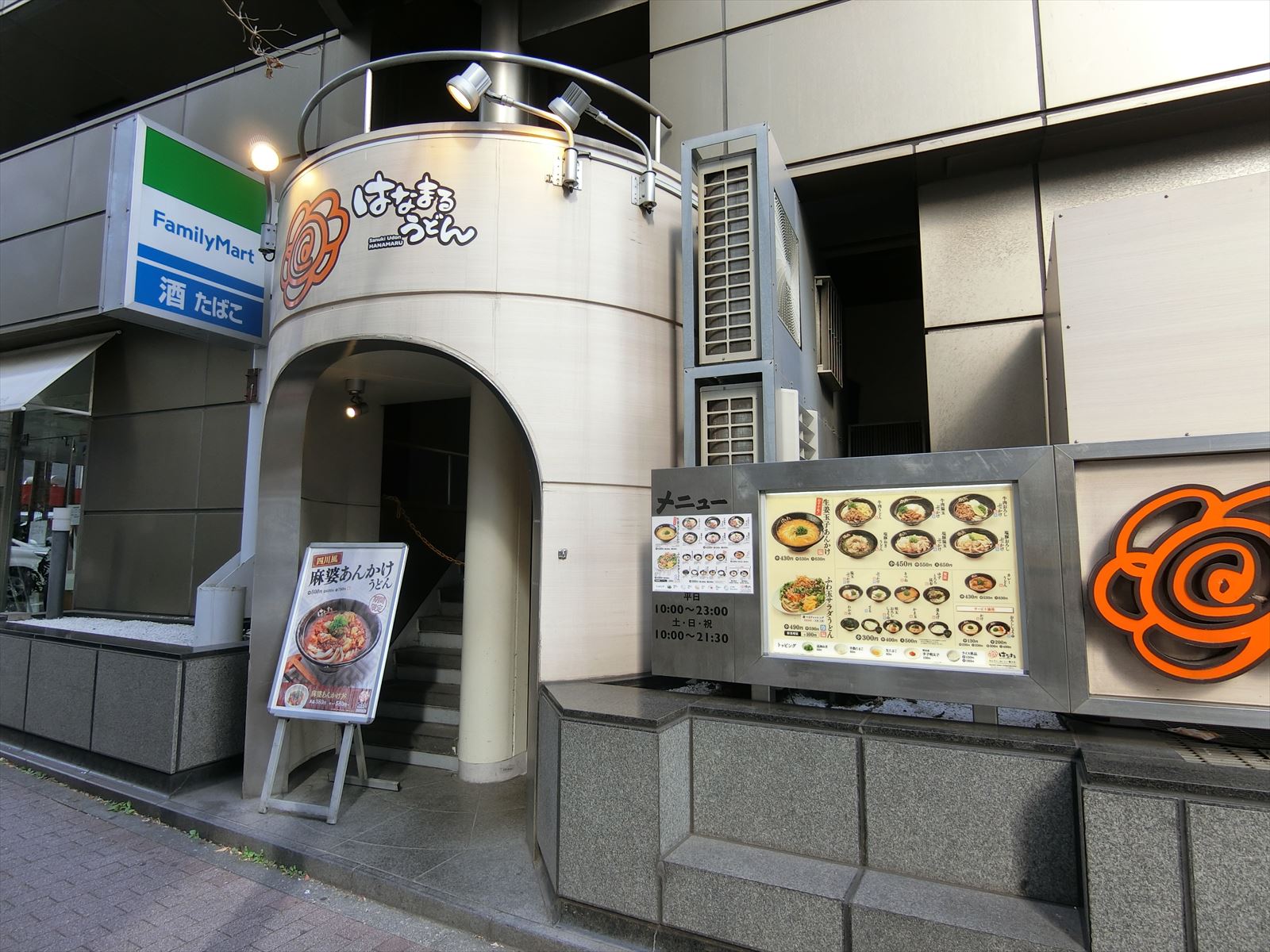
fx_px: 697
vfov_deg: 68.7
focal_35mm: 19
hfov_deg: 84.7
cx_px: 635
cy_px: 476
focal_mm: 4.06
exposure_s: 1/250
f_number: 2.7
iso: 80
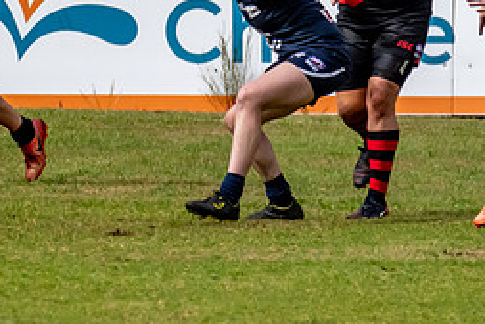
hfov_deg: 0.9
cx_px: -182
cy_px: -85
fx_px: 31434
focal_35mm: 2332
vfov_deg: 0.6
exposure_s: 1/8000
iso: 1250
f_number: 7.1
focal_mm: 450
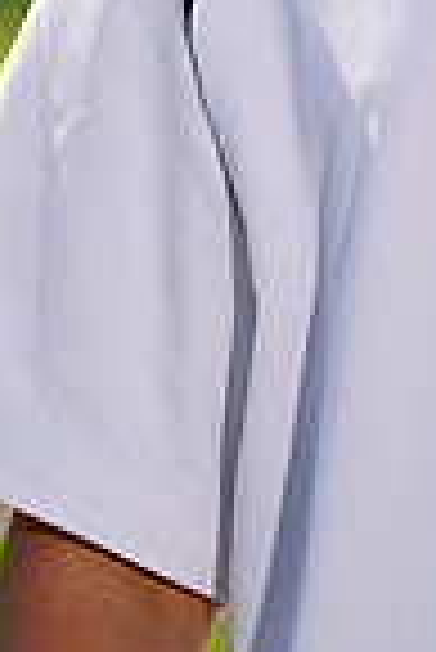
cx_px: 506
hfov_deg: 0.9
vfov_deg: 1.3
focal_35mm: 1579
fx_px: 28615
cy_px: -468
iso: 64
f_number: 7.1
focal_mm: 394
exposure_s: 1/200
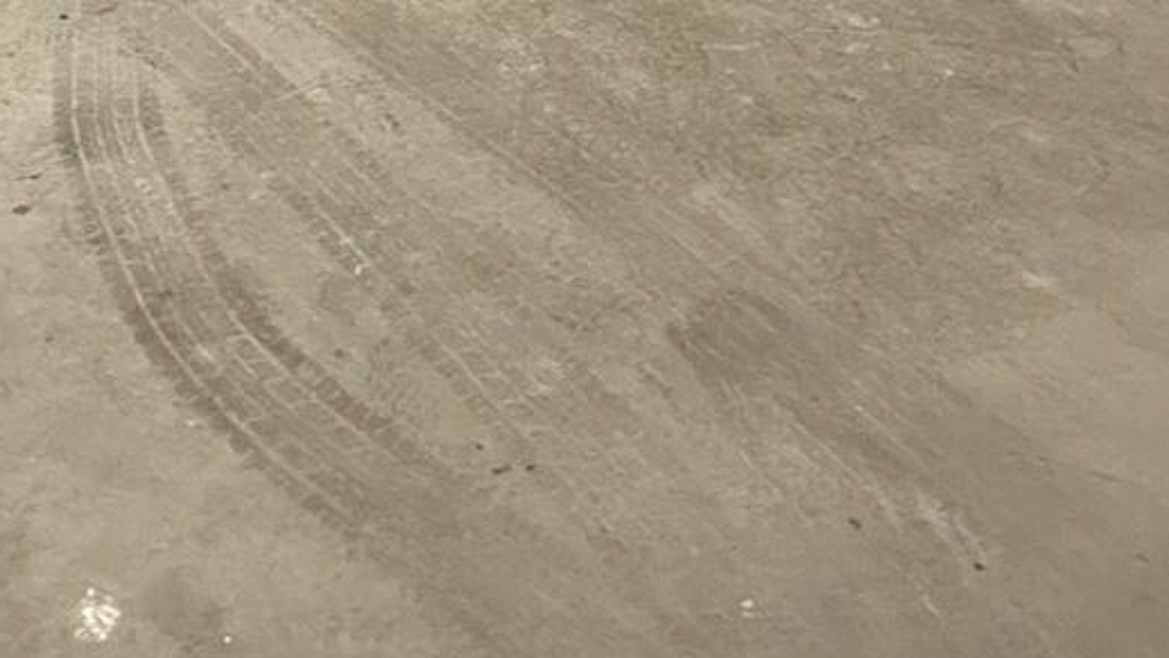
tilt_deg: +0.2
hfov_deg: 35.0
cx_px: 371
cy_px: -837
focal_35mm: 59
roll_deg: -0.6
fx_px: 1829
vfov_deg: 14.7
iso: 640
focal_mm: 2.22
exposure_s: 1/60
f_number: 2.2
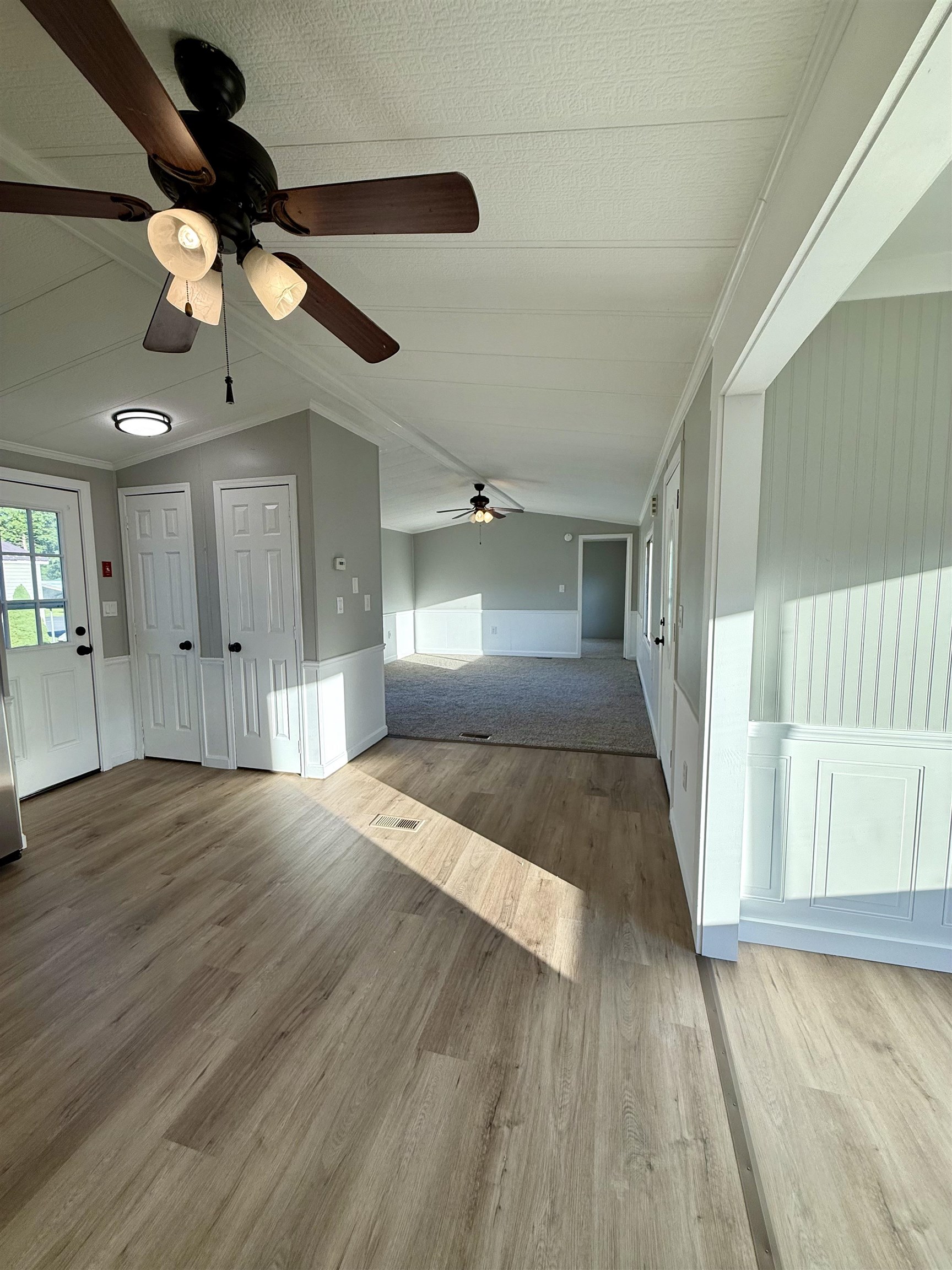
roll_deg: +1.1
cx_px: 476
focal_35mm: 14
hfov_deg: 85.7
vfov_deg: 102.1
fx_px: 513
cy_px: 635
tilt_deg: -4.9
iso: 64
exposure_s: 1/219
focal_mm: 2.22
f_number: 2.2
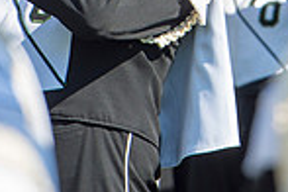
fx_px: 6016
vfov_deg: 1.8
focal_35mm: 752
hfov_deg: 2.7
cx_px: 306
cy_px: -151
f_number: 4.5
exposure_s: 1/1000
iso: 200
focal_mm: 190
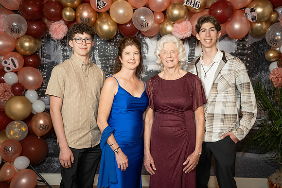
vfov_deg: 33.6
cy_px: 94
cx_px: 141
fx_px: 312
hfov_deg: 48.7
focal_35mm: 40
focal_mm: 39.8
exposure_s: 1/160
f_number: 2.8
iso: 1000
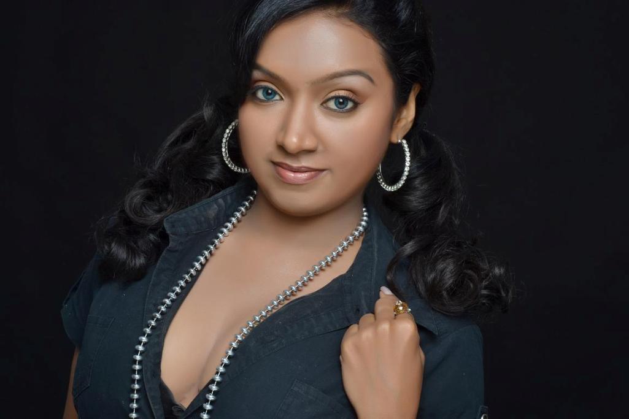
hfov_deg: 18.2
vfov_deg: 12.2
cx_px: 314
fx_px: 1965
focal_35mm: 112
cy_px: 210
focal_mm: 75
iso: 100
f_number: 13
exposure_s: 1/125
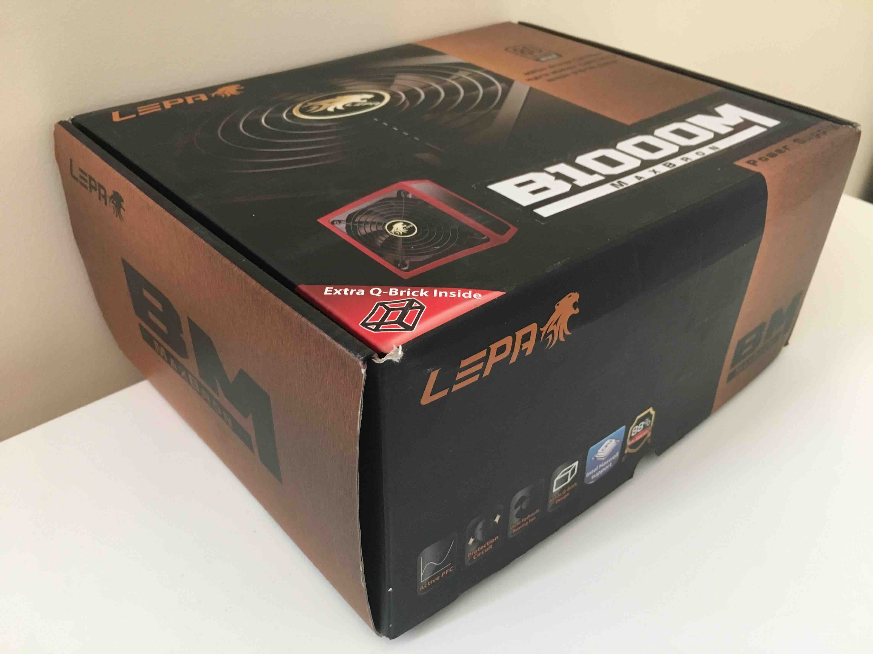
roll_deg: -1.7
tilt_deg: -36.2
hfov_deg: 61.7
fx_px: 731
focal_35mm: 29
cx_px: 436
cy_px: 327
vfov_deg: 48.2
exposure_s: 1/20
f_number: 2.2
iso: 200
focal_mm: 4.15
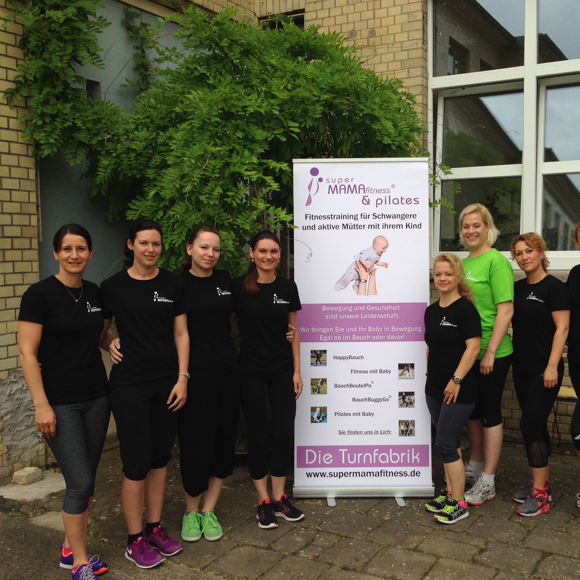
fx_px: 739
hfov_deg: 42.4
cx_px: 379
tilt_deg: -3.5
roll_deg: +1.2
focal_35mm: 39
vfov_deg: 42.8
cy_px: 291
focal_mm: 4.12
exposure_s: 1/448
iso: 50
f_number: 2.4
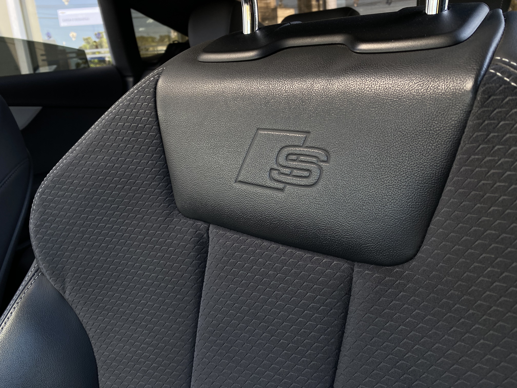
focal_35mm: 26
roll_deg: +5.6
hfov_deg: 67.3
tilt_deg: -13.2
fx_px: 388
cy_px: 194
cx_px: 258
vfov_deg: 53.1
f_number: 1.8
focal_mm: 4.25
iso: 50
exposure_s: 1/122
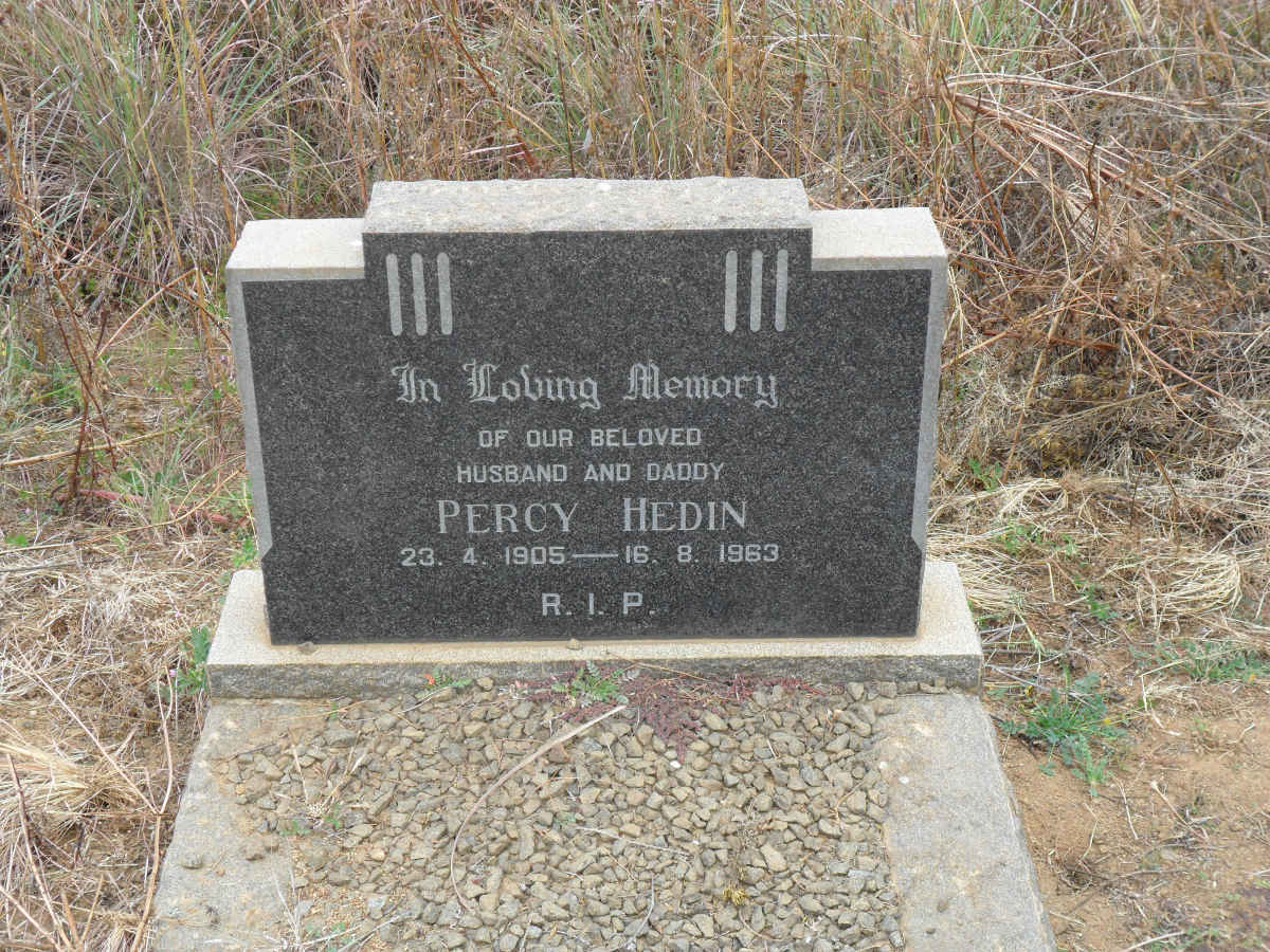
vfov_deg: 28.0
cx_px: 635
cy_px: 476
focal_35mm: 52
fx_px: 1908
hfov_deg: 36.8
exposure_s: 1/90
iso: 100
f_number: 5
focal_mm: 9.3
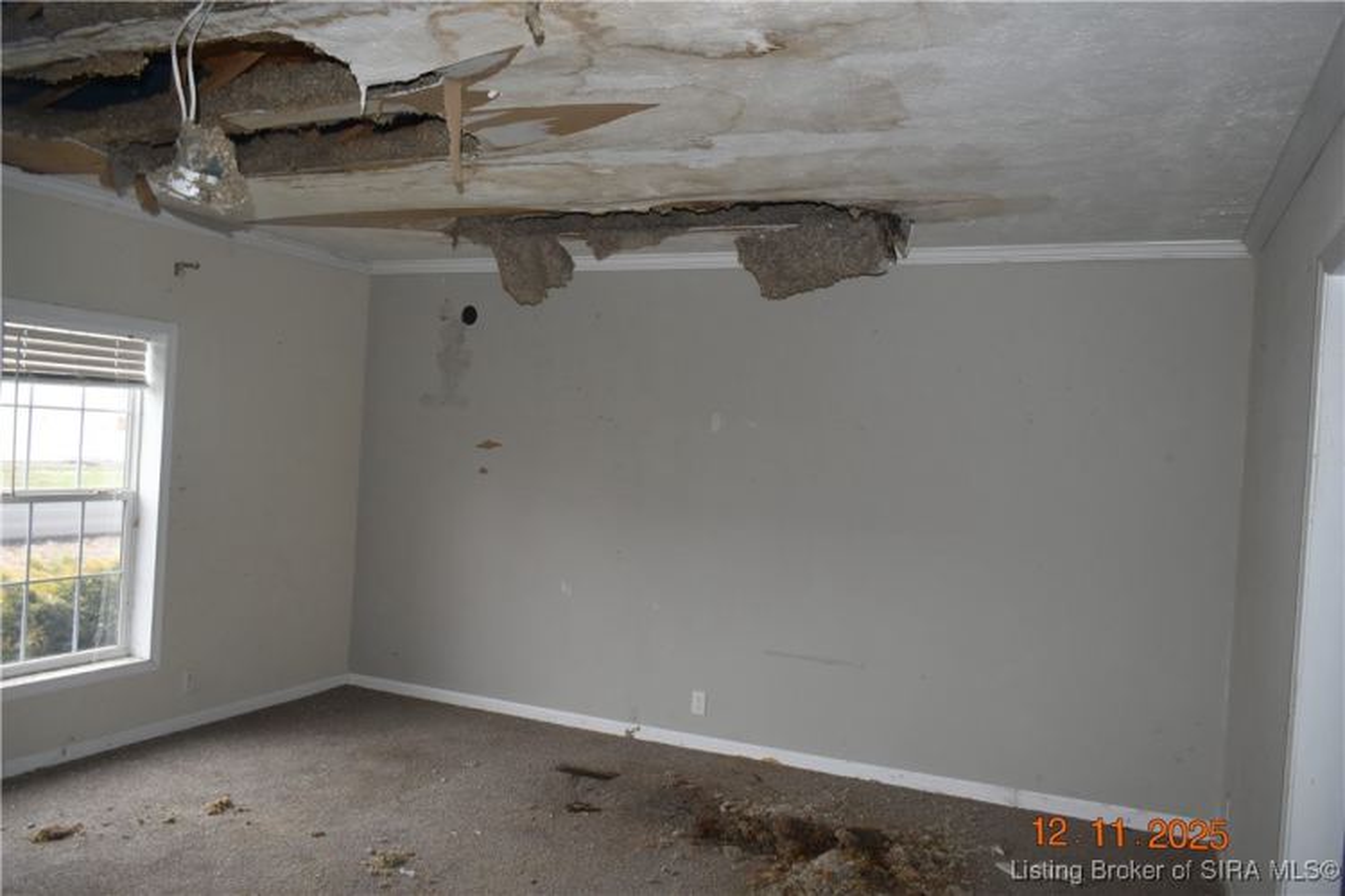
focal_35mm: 27
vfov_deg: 47.9
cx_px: 672
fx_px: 1009
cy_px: 448
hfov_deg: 67.4
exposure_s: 1/60
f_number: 4
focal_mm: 18
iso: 800
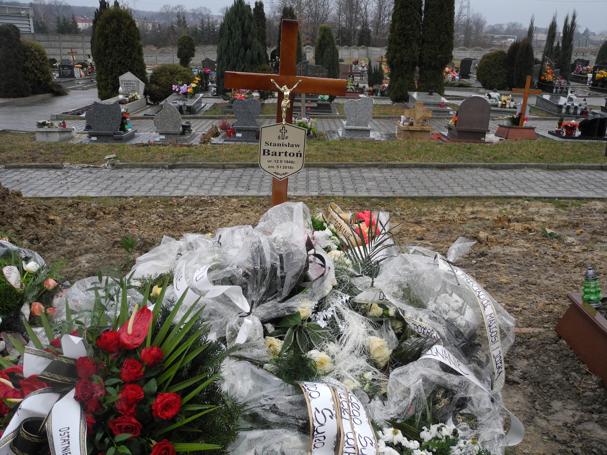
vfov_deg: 40.7
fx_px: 614
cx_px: 304
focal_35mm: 35
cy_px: 228
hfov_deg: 52.6
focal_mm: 7.4
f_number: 3.2
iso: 100
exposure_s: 1/125
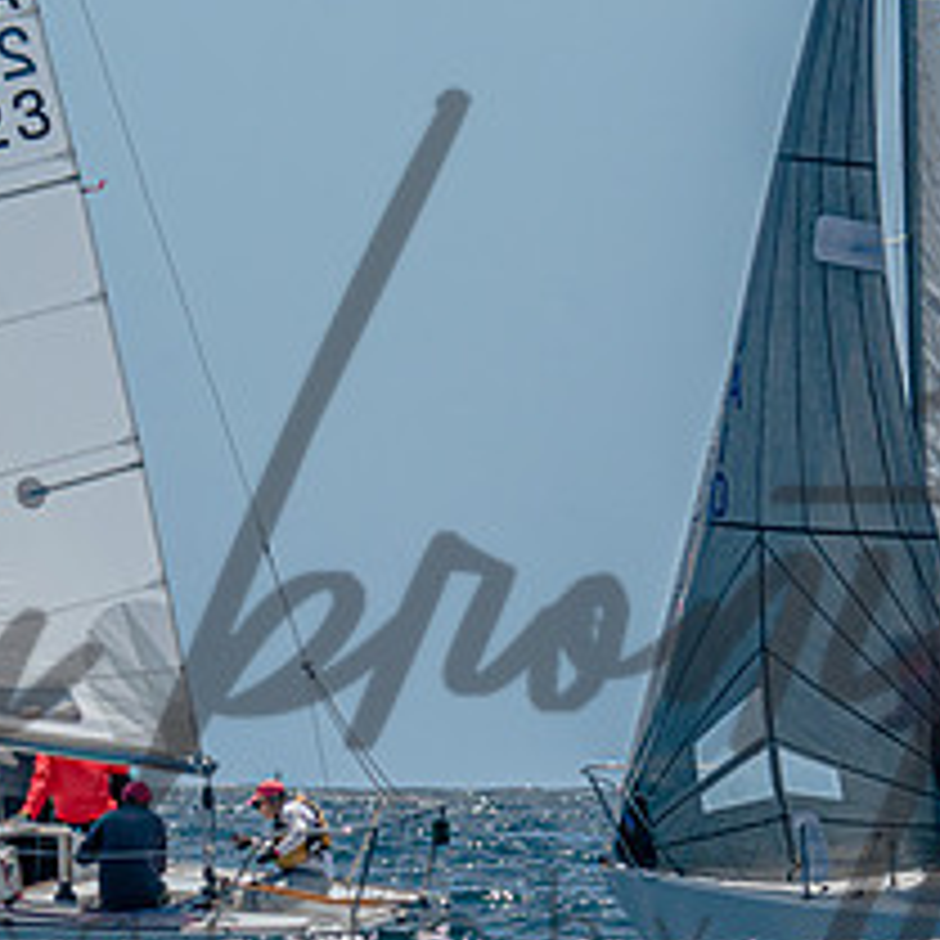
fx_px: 28326
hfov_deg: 1.9
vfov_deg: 1.9
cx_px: 717
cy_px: 710
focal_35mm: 922
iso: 200
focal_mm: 220
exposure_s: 1/2000
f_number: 5.3
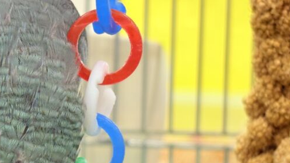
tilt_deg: -3.5
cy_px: 112
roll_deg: -1.7
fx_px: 1046
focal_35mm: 136
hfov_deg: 15.8
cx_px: 99
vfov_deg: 8.9
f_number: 1.6
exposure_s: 1/100
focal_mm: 5.96
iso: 160
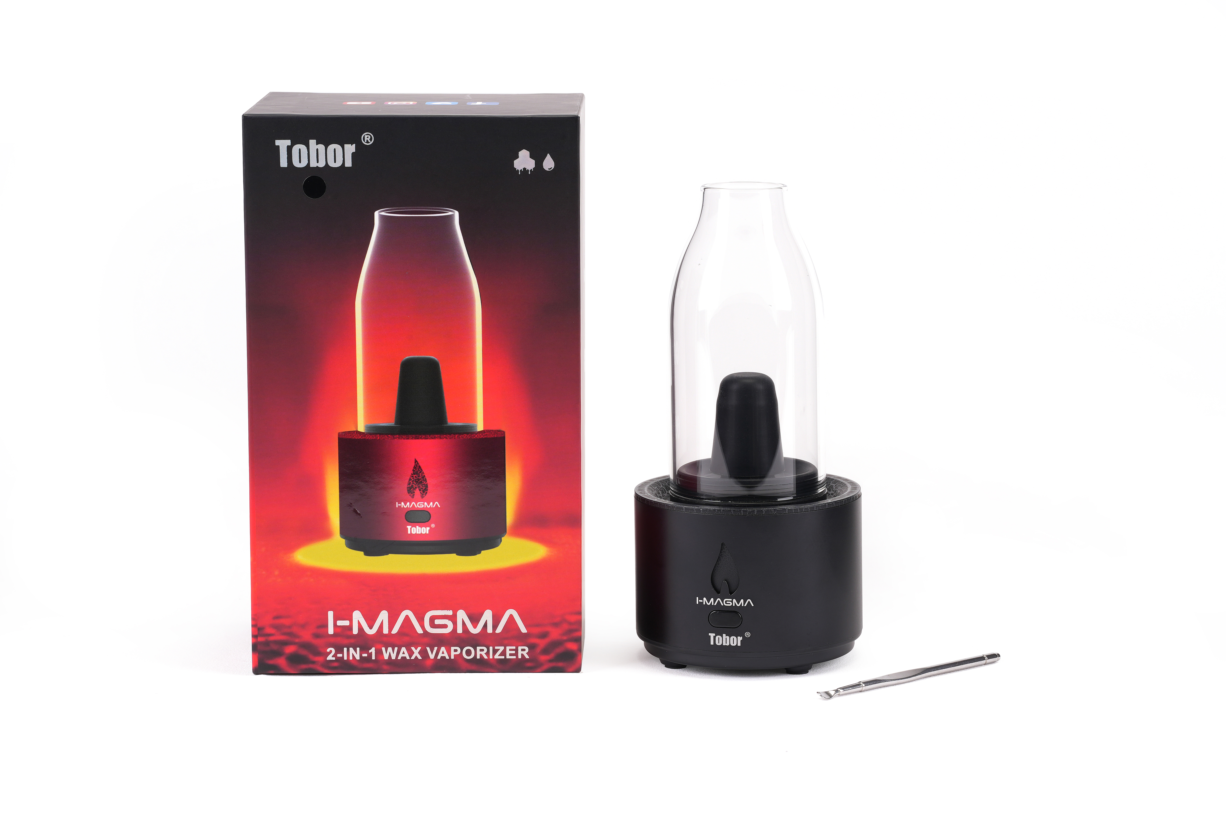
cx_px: 613
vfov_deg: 13.0
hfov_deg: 19.5
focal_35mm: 105
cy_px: 408
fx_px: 3576
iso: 125
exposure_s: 1/160
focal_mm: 105
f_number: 14
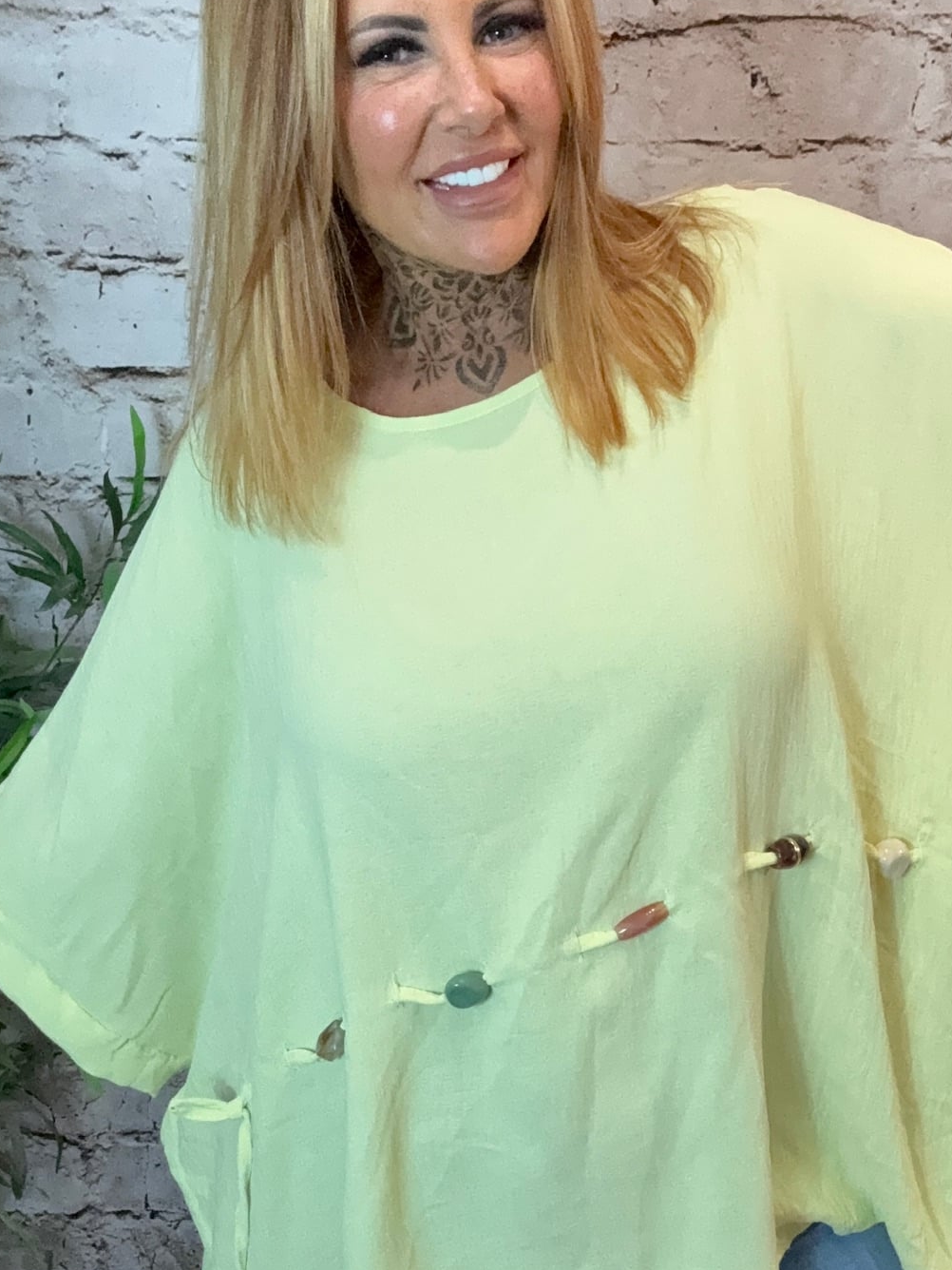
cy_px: 702
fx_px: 1687
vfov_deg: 41.2
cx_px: 541
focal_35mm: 46
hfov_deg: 31.5
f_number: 1.9
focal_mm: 2.69
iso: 200
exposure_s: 1/50
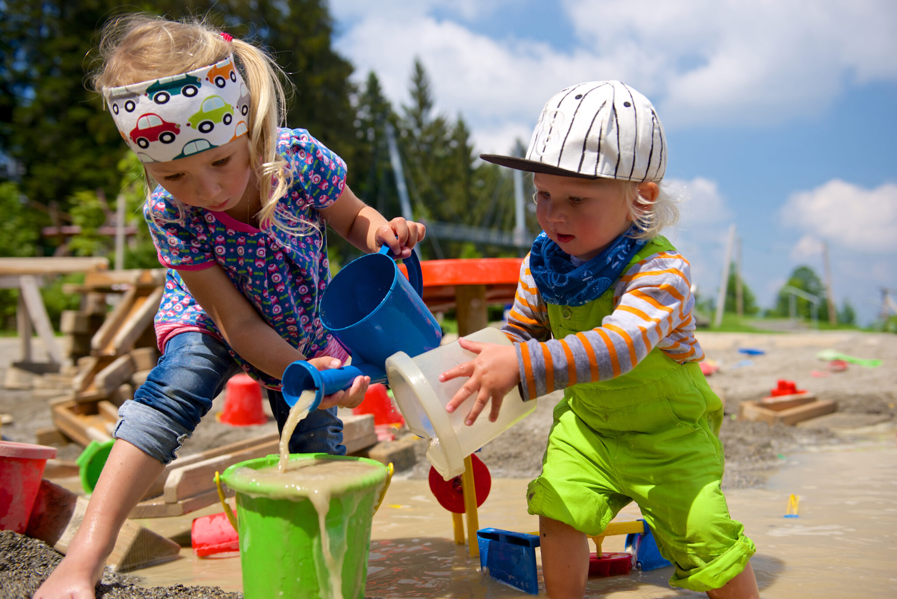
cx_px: 448
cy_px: 300
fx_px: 947
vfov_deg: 35.1
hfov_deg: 50.7
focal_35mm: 38
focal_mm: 38
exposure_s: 1/500
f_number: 3.5
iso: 100
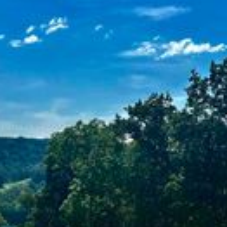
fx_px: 601
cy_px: 186
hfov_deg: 21.3
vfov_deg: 21.1
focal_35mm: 81
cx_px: 149
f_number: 1.78
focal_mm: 6.86
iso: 80
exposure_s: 1/8197
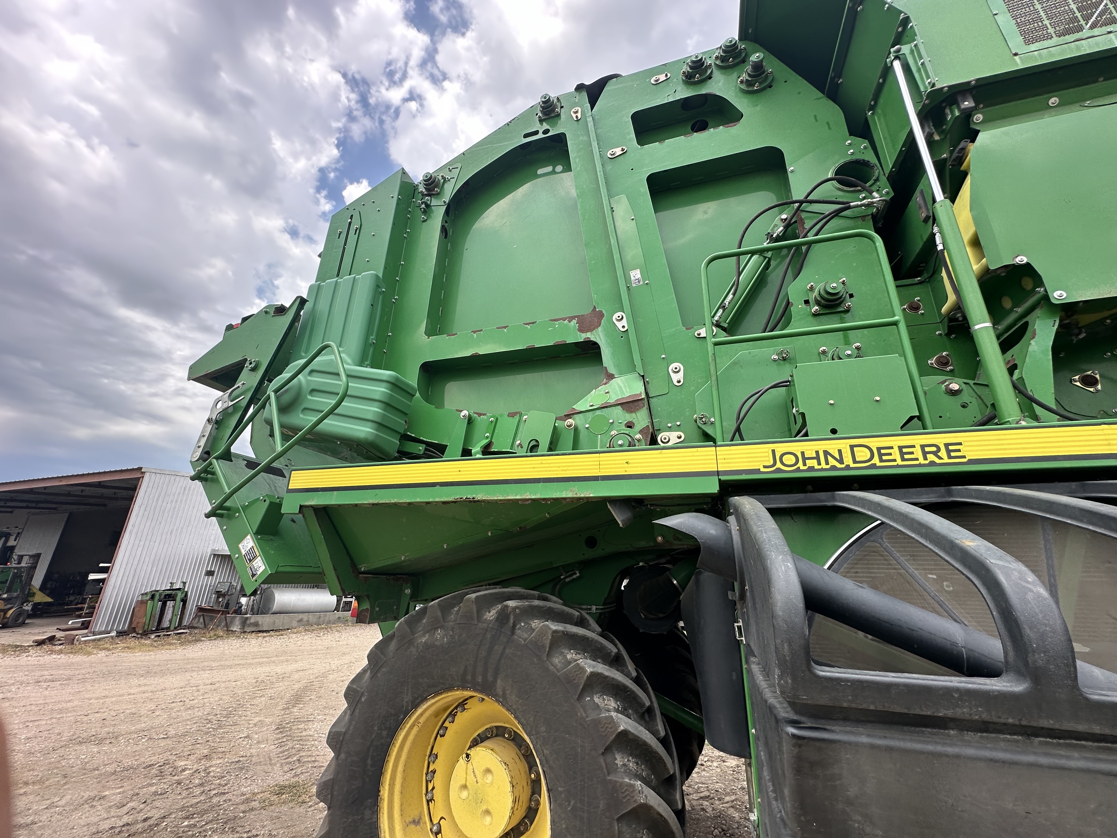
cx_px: 558
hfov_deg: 102.1
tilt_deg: +20.0
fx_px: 452
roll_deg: -2.7
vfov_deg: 85.7
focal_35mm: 14
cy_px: 419
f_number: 2.2
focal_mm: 2.22
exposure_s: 1/670
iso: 40
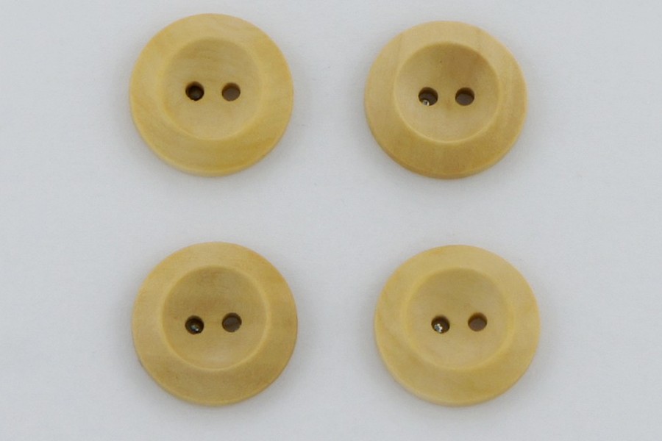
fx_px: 1517
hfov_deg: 24.6
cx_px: 331
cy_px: 220
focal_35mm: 82
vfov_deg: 16.6
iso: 200
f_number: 9
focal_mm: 55
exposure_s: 1/400
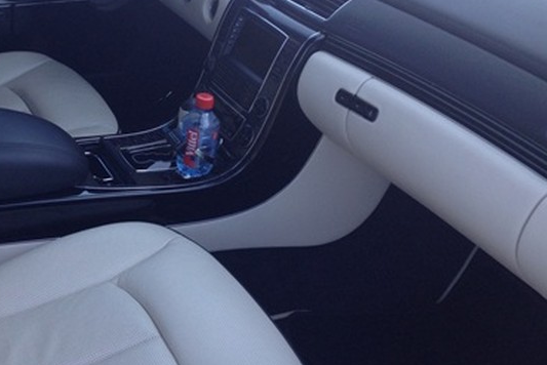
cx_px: 134
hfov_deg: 31.3
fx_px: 958
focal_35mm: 63
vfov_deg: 21.3
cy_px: 68
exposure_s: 1/120
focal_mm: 4.28
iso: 50
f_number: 2.4
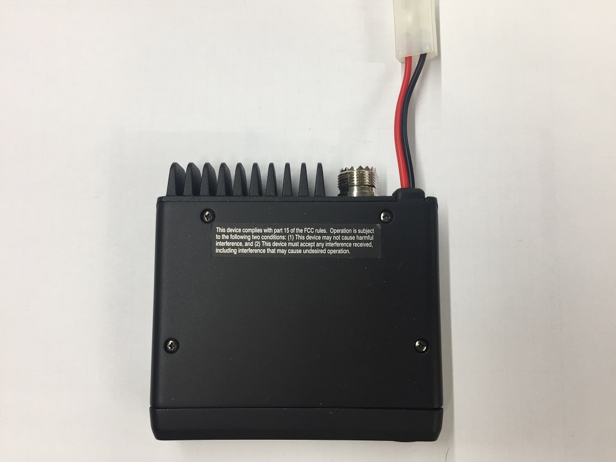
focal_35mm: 29
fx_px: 516
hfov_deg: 61.7
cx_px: 308
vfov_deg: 48.2
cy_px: 231
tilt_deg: -85.1
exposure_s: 1/50
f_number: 2.2
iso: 40
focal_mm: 4.15
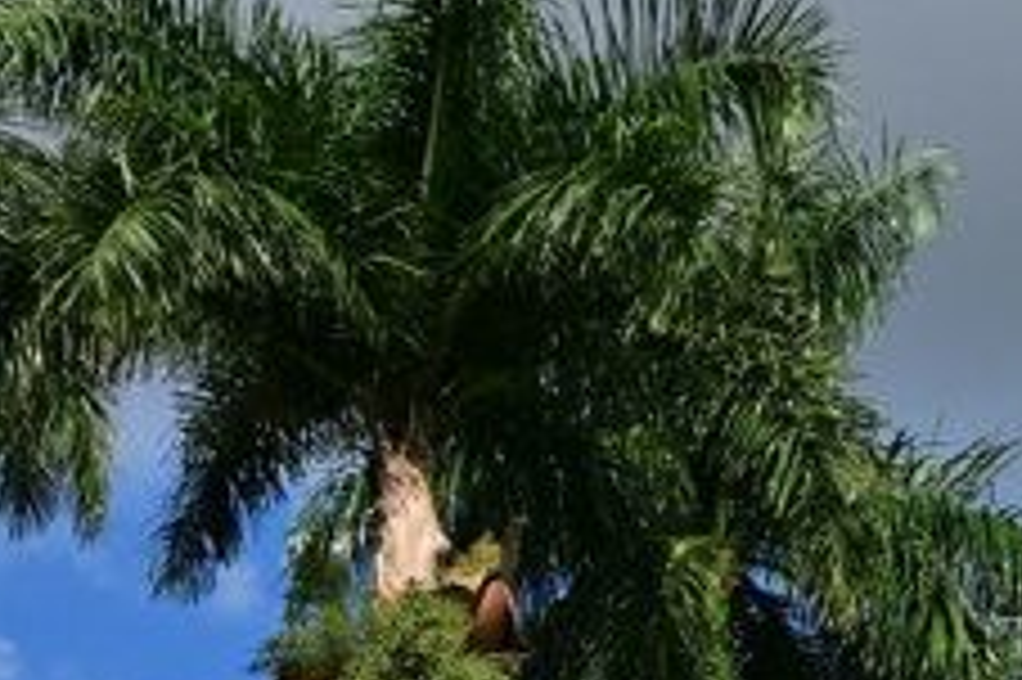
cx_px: 1508
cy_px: 1234
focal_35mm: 115
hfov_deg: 16.3
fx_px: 3270
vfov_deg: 11.1
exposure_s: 1/320
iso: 100
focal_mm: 17
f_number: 9
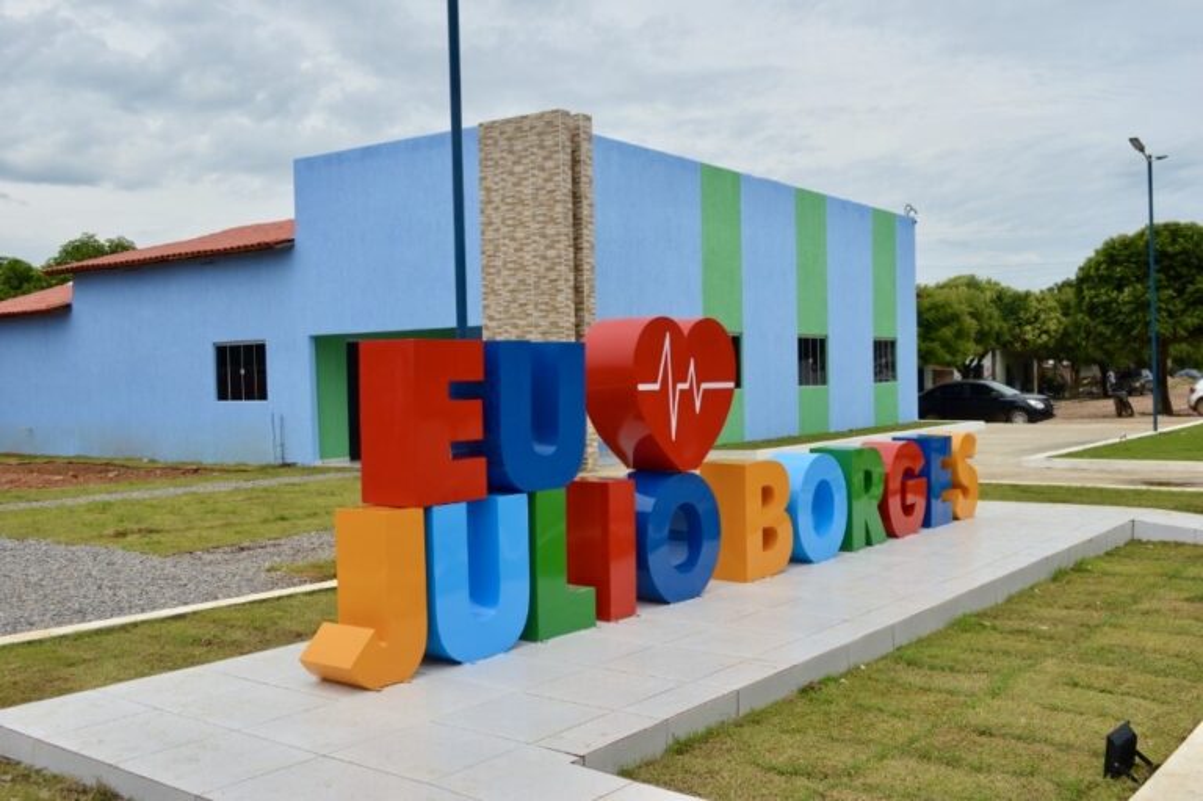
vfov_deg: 36.8
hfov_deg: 53.2
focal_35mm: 36
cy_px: 400
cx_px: 602
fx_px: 1202
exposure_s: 1/250
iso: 100
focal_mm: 24
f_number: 8
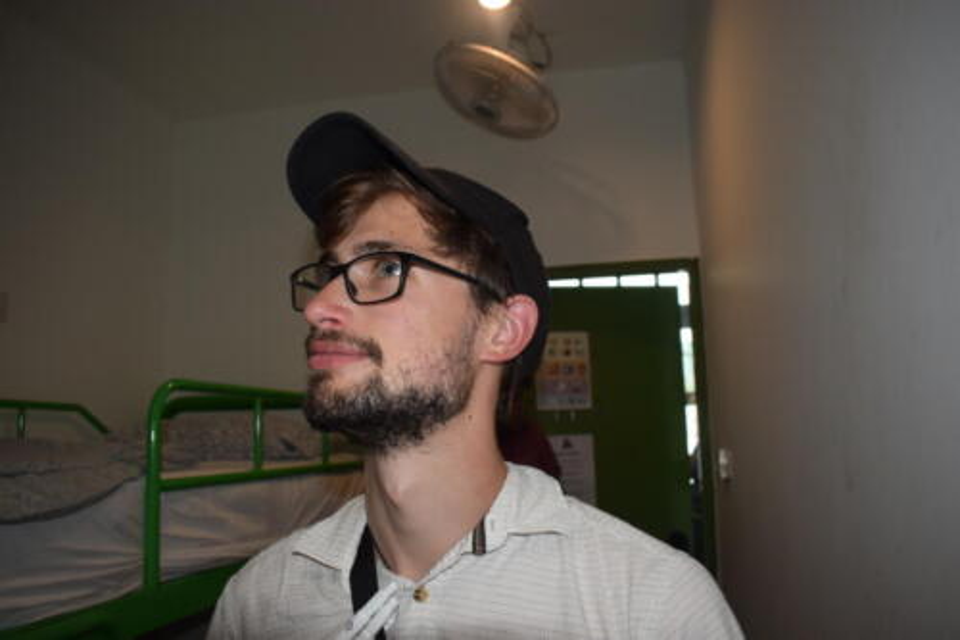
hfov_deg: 67.4
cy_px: 320
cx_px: 480
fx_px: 720
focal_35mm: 27
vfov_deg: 47.9
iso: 560
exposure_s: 1/100
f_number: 5
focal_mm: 18
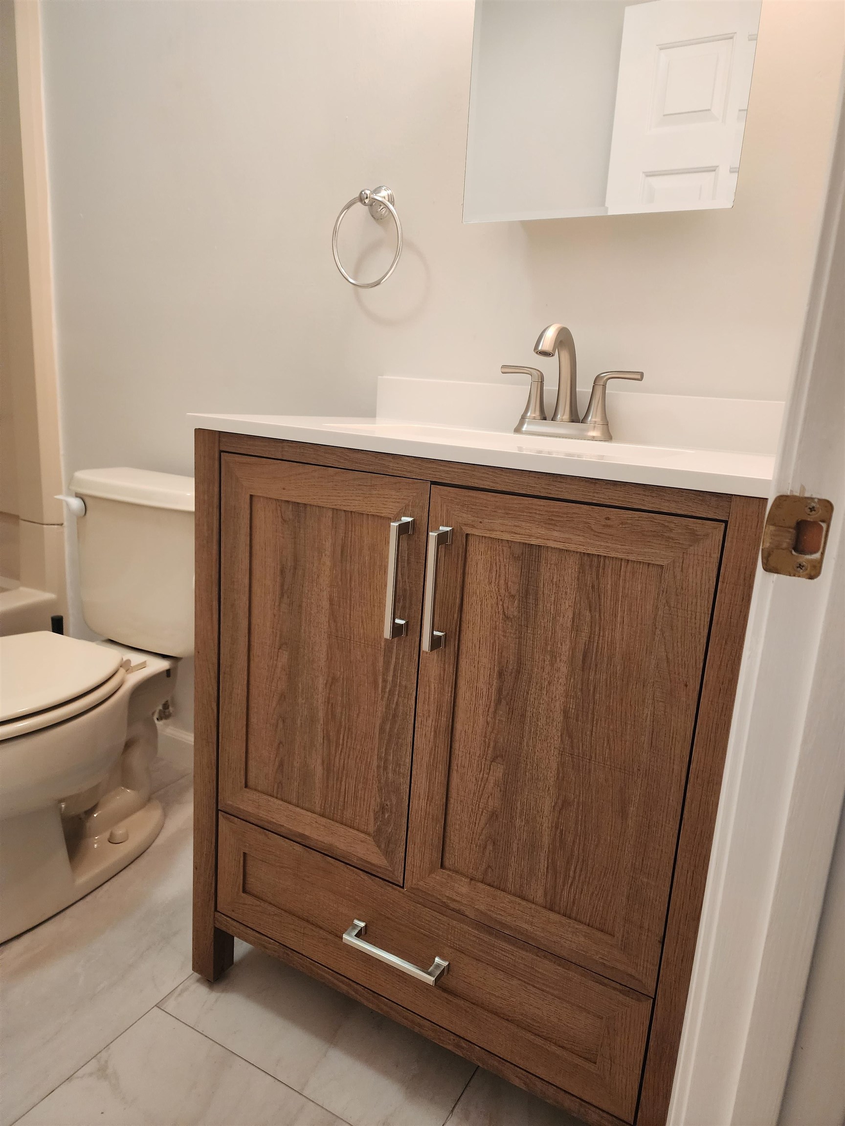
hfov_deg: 58.9
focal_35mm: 23
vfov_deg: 73.9
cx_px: 422
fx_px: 749
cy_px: 563
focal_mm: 6.4
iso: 400
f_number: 1.8
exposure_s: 1/120
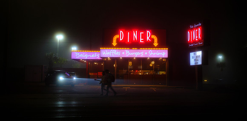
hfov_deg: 38.9
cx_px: 124
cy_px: 39
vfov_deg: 19.5
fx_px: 350
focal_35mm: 55
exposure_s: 1/15
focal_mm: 34.3
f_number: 8
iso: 640
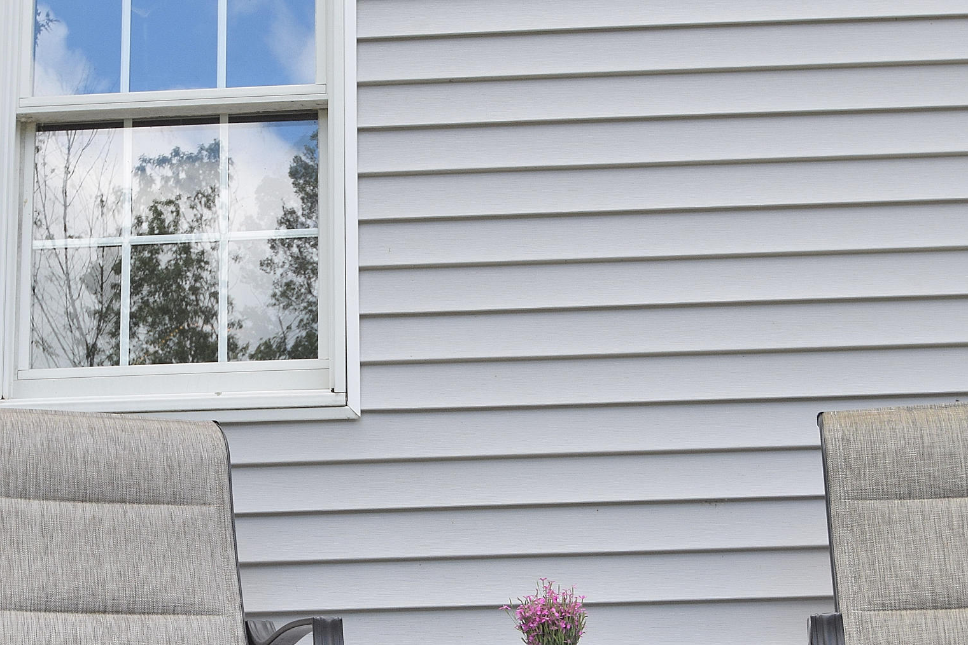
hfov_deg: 28.4
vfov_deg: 19.0
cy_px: 509
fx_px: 1909
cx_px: 458
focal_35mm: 71
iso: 400
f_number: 7.1
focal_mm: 24
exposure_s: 1/200
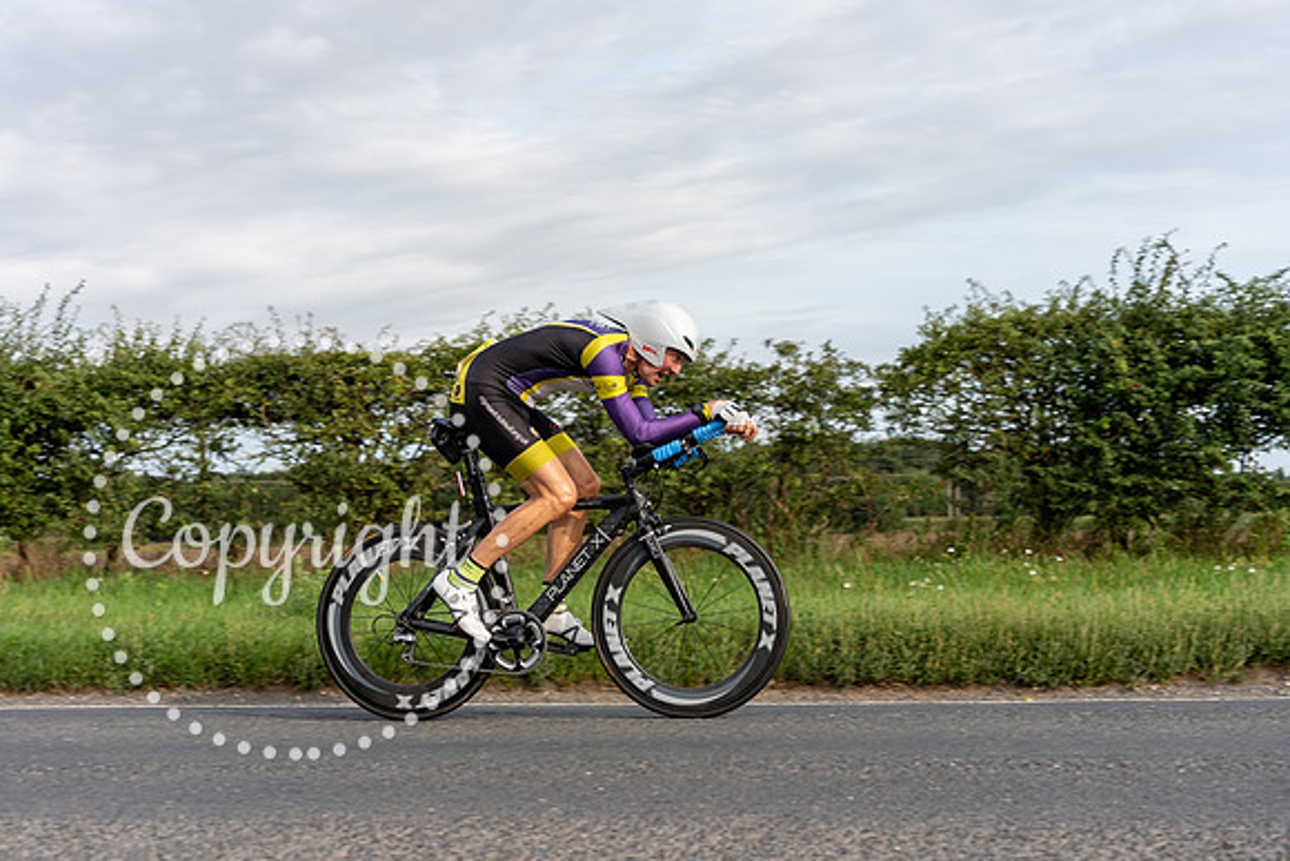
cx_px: 645
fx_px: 1800
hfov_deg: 39.4
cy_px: 430
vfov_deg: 26.9
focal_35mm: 50
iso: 160
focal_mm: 49
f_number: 5
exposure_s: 1/640
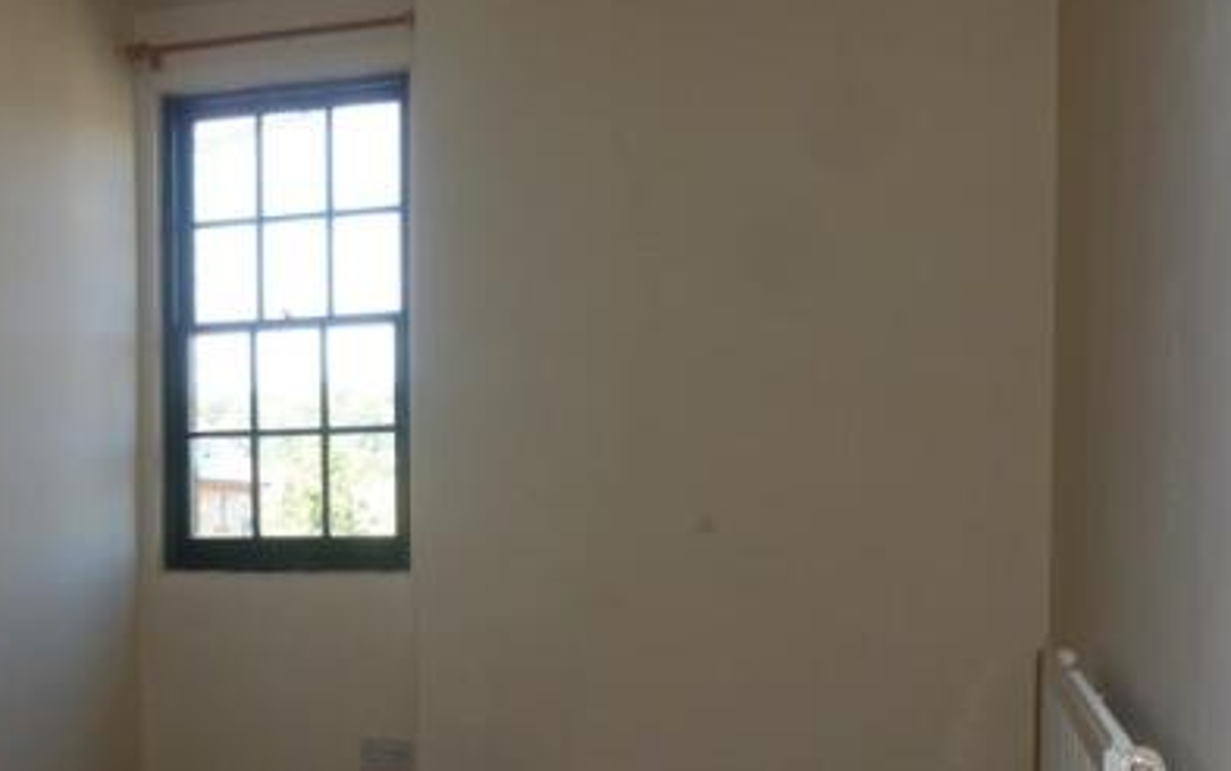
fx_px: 1477
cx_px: 421
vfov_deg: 28.6
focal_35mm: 44
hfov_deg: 44.7
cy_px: 616
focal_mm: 5
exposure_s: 1/60
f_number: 3.3
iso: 100
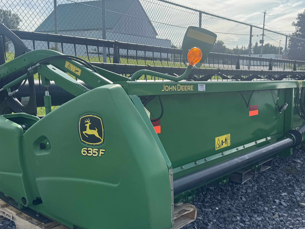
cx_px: 194
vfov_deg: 34.2
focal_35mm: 42
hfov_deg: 44.4
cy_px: 137
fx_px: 370
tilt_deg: -4.5
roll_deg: -0.6
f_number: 1.78
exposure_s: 1/3247
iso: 80
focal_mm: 6.76
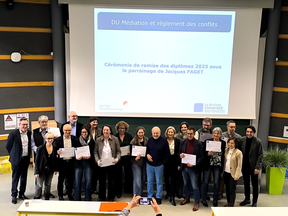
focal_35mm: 42
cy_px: 108
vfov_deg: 34.3
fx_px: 349
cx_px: 144
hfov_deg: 44.8
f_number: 1.65
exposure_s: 1/99.9
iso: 800
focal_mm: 6.14
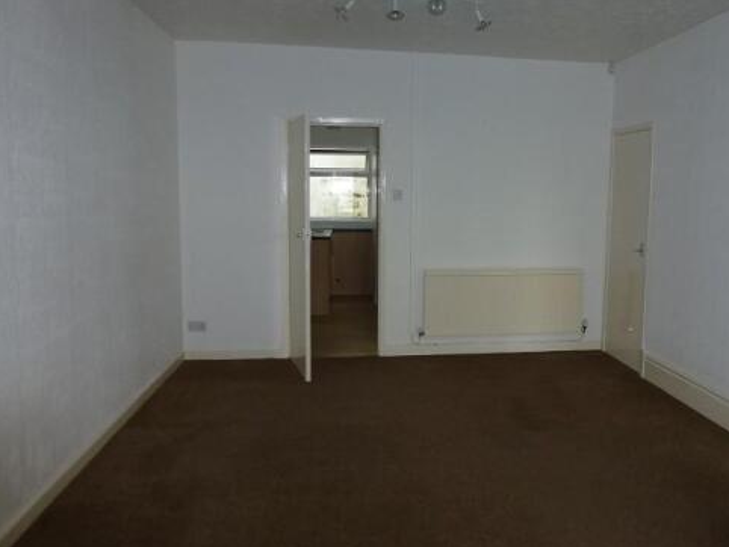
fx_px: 611
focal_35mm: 29
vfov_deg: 48.2
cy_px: 256
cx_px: 436
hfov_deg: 61.1
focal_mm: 4.3
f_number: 3.3
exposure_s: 1/60
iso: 200
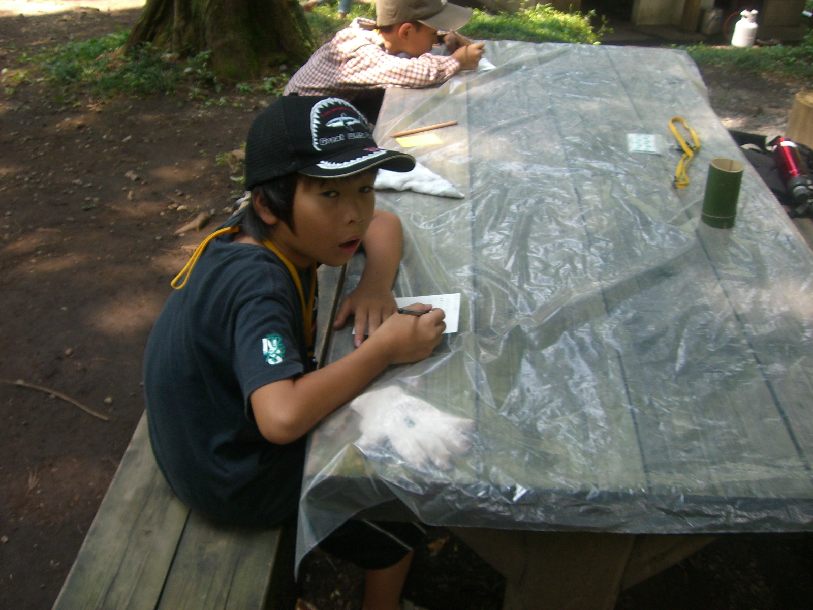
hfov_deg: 49.0
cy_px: 305
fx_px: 892
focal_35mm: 38
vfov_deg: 37.7
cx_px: 406
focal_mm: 6.2
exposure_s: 1/160
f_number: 2.7
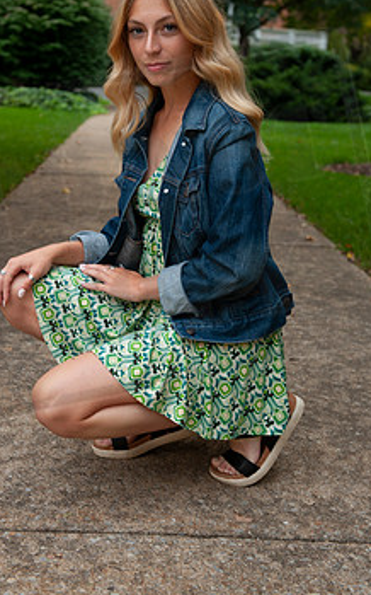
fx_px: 1020
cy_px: 227
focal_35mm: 63
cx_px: 157
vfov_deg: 32.3
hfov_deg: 20.6
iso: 100
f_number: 4
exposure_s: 1/60
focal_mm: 48
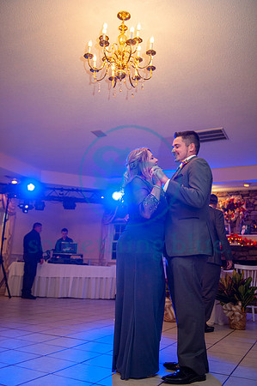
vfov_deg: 58.8
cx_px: 128
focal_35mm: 32
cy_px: 193
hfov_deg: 41.0
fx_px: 343
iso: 1000
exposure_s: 1/160
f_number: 2.8
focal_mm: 32
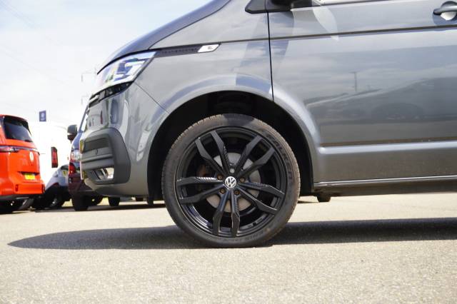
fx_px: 609
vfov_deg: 28.0
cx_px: 228
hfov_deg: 41.1
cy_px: 152
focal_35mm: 48
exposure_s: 1/80
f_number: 5.6
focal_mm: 32
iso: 100
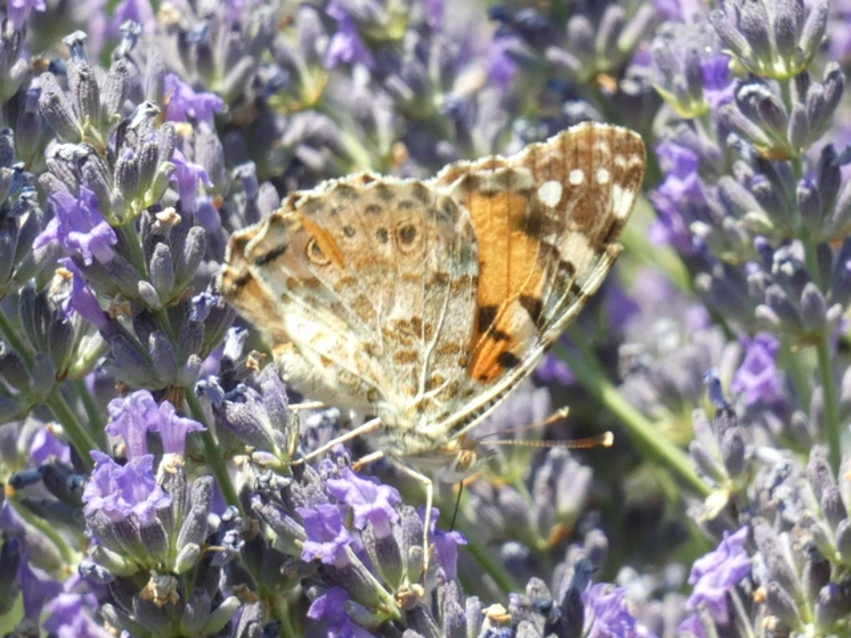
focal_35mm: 339
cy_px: 319
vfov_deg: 4.4
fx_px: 8334
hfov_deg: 5.8
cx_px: 426
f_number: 7.1
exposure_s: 1/80
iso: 200
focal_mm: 60.8
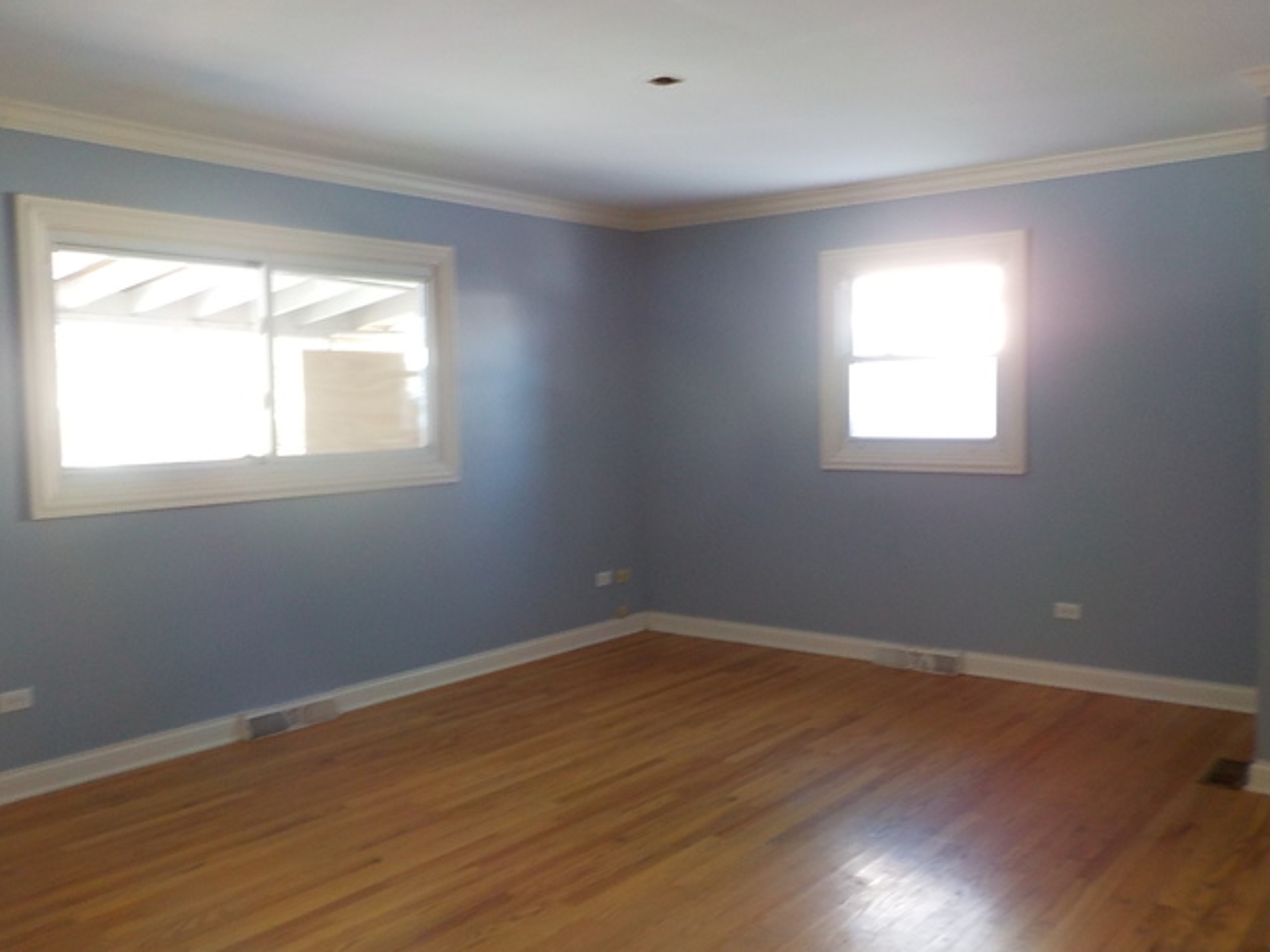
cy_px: 476
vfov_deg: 46.8
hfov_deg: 60.0
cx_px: 635
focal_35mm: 30
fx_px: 1101
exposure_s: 1/30
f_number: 3.3
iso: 200
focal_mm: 4.1
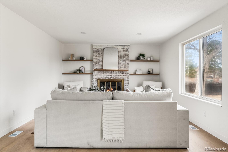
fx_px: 152
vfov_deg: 53.1
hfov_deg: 73.8
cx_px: 114
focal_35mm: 24
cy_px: 76
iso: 640
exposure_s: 1/13
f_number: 8
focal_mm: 24
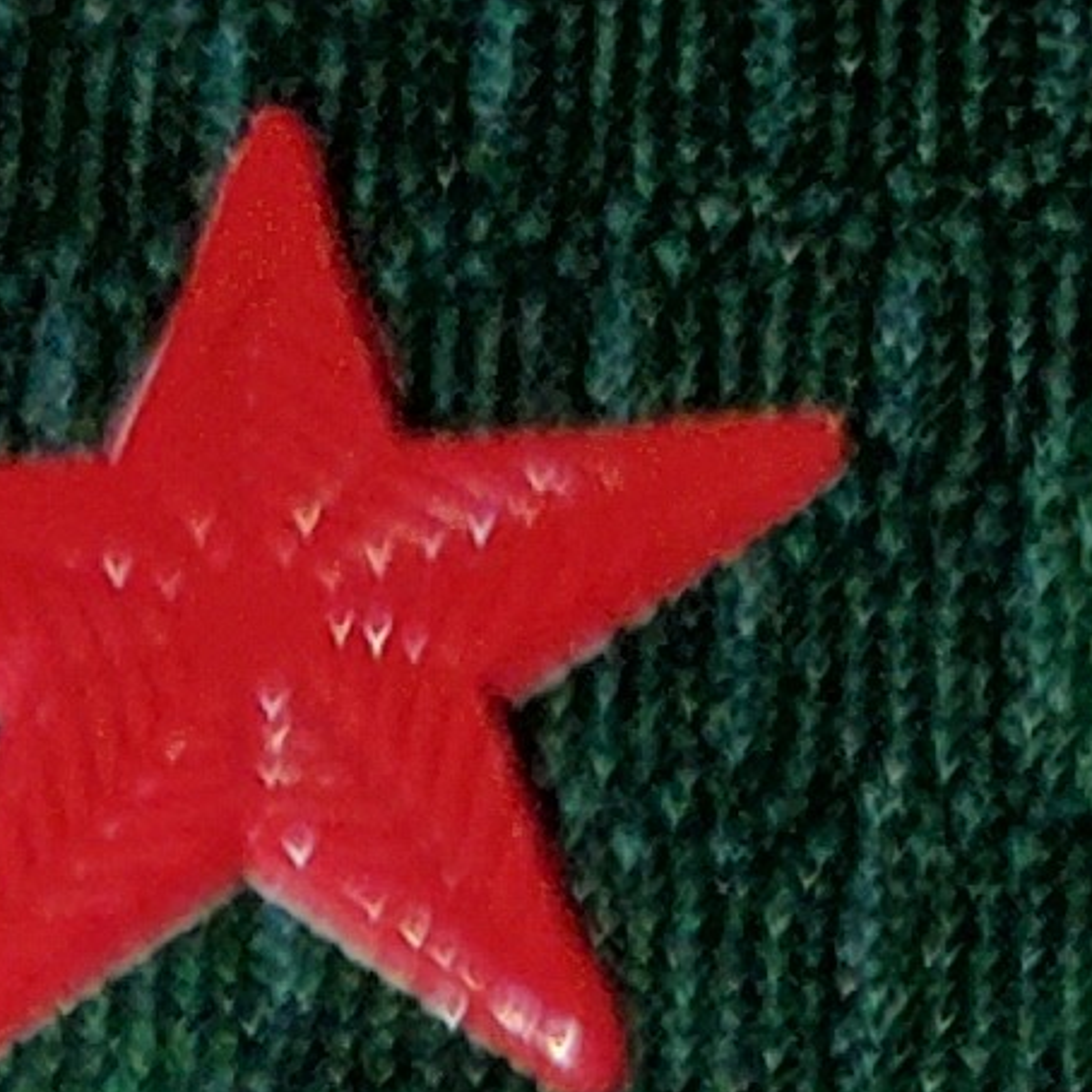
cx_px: 296
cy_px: 4262
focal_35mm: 204
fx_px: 7281
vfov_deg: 6.8
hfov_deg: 8.6
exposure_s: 1/100
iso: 160
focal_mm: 4.3
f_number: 2.4
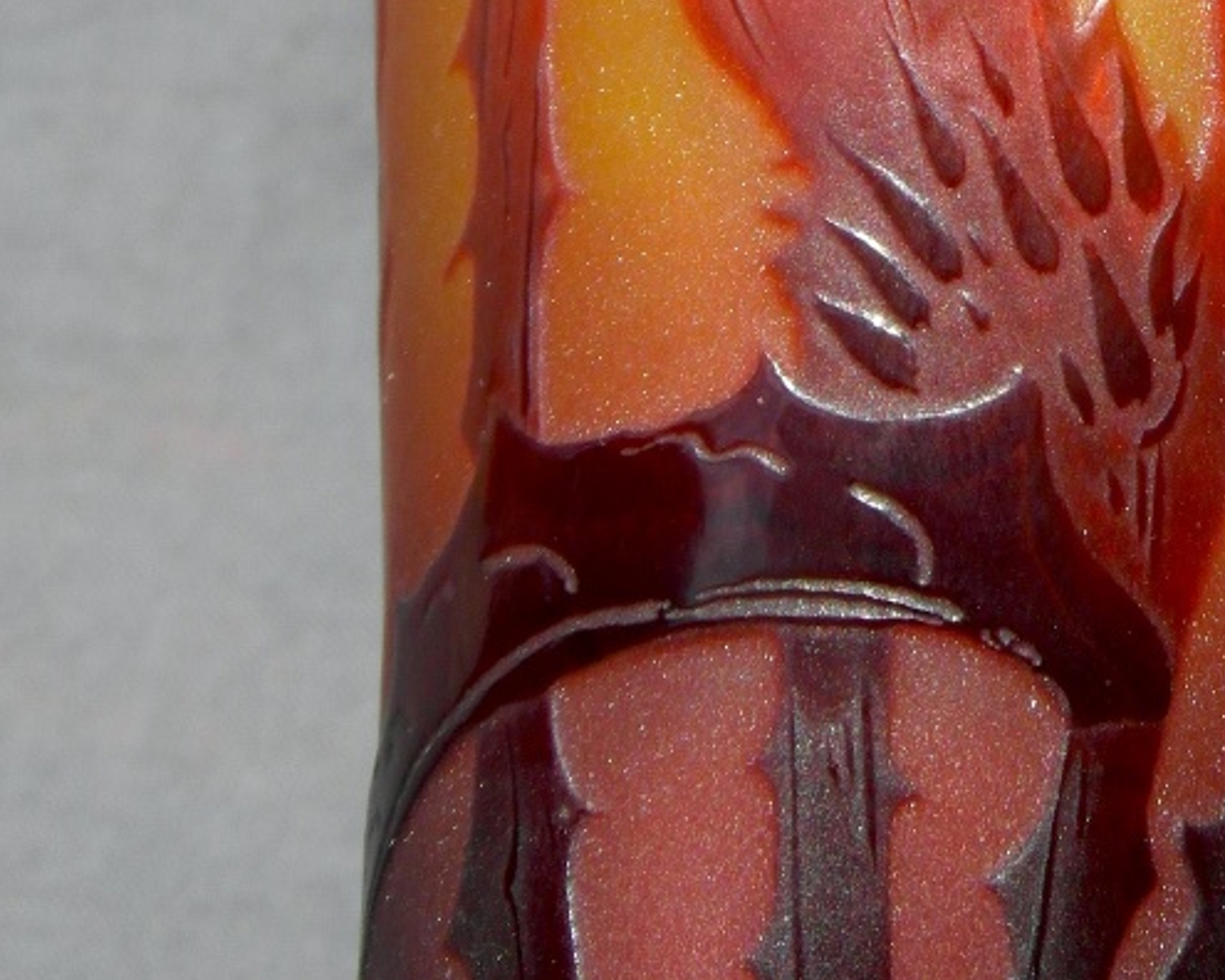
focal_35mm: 97
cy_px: -196
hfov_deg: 19.5
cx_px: 1017
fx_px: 3517
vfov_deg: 15.3
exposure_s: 1/250
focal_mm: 6.8
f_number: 5.8
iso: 80
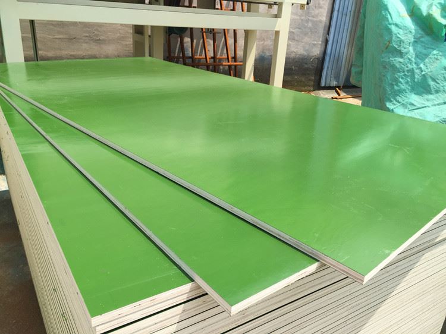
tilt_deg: -22.4
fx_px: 374
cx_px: 223
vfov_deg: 48.2
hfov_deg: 61.7
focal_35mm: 29
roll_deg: -6.3
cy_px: 167
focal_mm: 4.15
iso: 32
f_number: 2.2
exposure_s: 1/1647
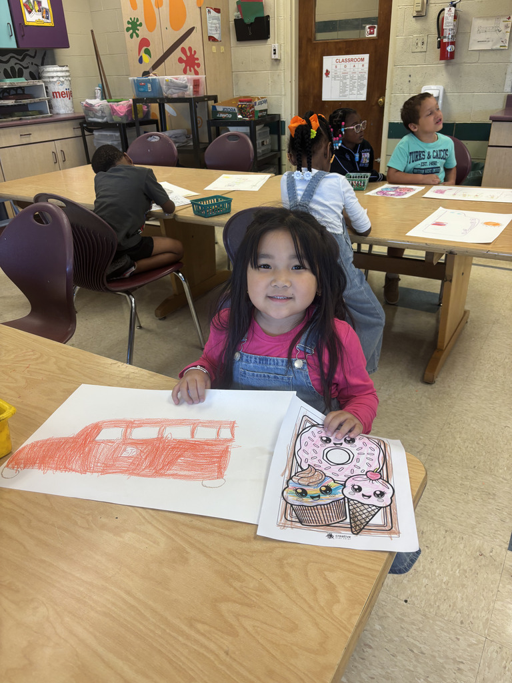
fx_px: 513
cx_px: 256
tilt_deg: -27.6
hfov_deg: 53.1
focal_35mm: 26
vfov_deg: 67.3
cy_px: 342
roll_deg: +1.6
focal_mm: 5.96
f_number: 1.6
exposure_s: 1/120
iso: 64
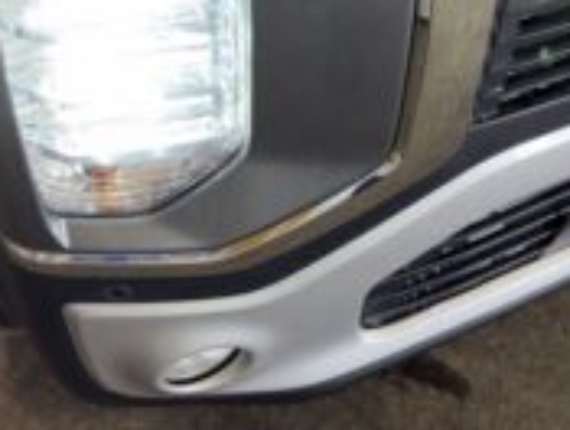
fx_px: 858
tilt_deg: -42.8
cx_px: 349
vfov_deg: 26.9
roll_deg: -3.4
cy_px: 24
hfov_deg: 36.6
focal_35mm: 52
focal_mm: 5.96
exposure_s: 1/20
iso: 32
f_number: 1.6
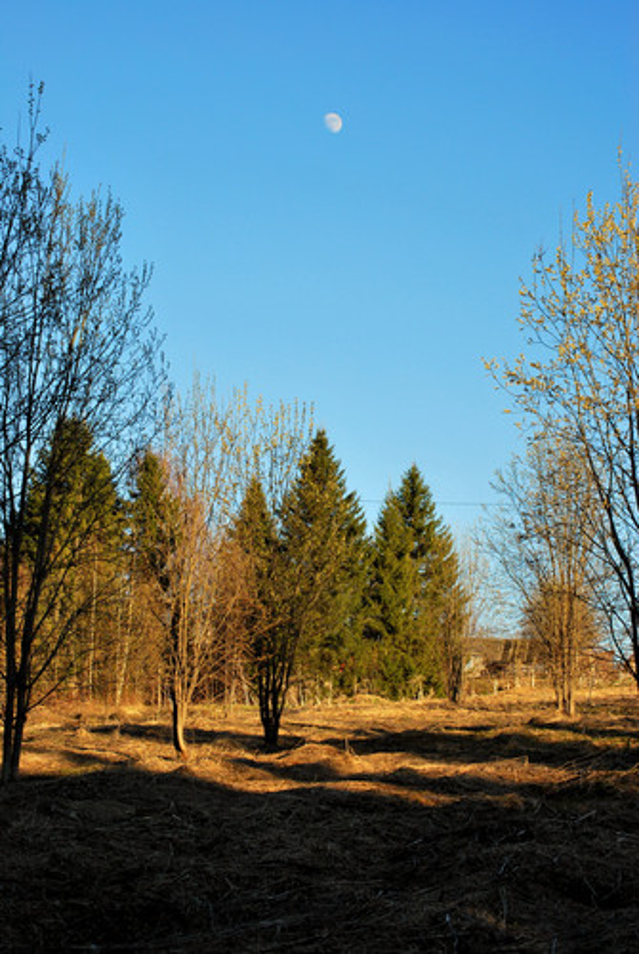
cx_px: 320
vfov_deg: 24.6
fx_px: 2189
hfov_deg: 16.6
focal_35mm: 82
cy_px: 477
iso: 200
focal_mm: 55
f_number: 8
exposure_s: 1/320
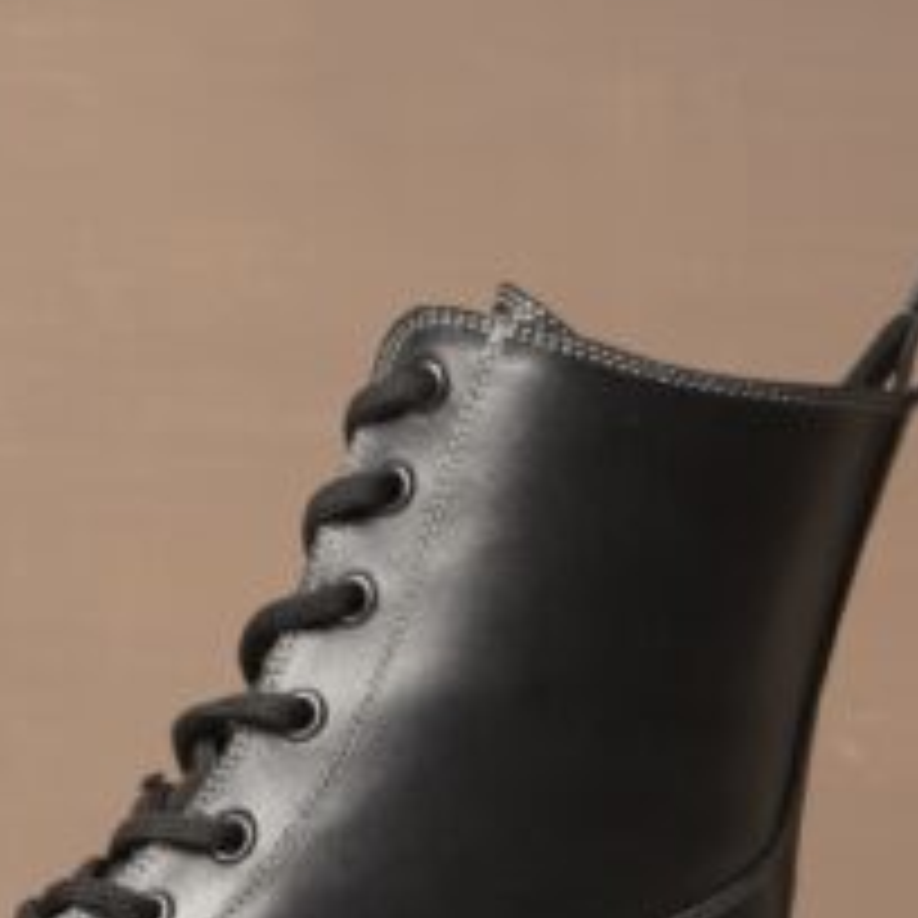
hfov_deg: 6.6
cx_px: 290
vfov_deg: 6.5
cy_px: 1440
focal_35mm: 266
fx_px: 7981
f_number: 7.1
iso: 400
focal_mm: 50
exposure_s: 1/125
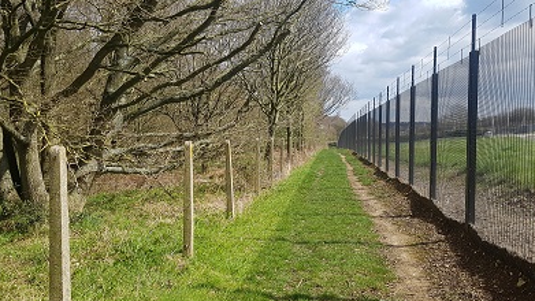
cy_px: 174
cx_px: 270
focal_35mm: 29
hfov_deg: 66.1
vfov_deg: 40.1
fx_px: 411
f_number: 1.7
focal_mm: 4.2
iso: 50
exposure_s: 1/1832
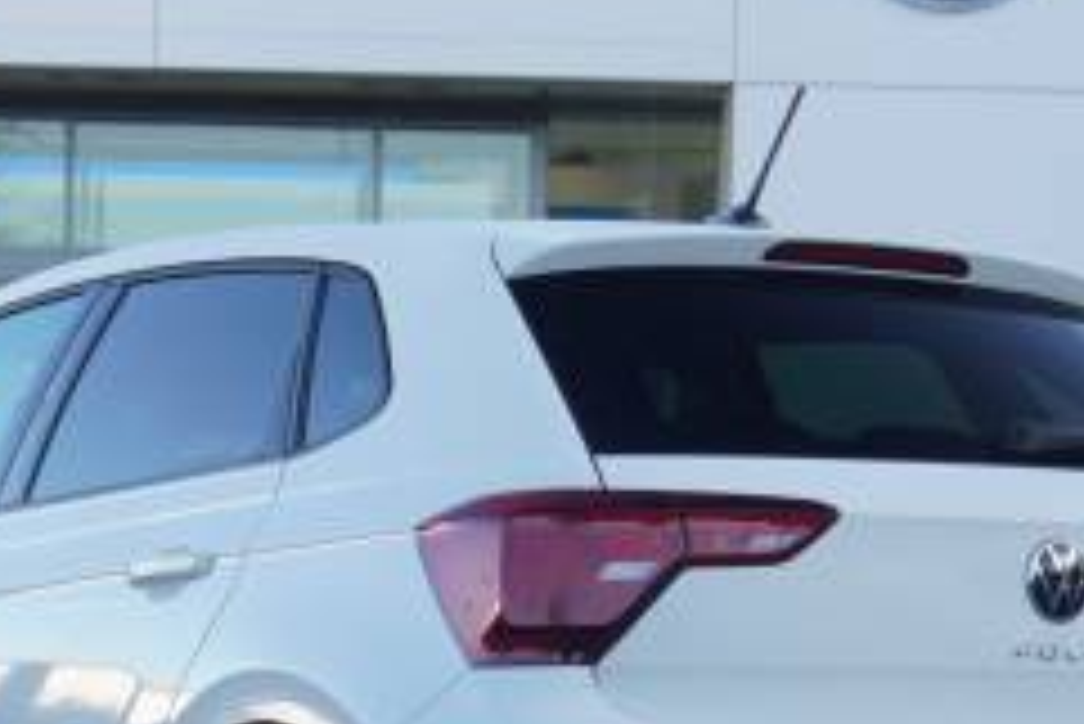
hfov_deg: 14.7
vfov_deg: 9.8
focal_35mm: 139
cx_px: 513
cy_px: 607
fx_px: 4198
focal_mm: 35
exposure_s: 1/60
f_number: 5.6
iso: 125
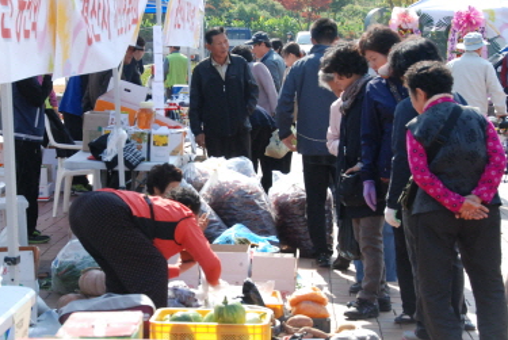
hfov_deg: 20.4
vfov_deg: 13.7
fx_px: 1413
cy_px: 193
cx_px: 202
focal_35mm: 100
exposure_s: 1/400
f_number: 10
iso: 800
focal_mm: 50
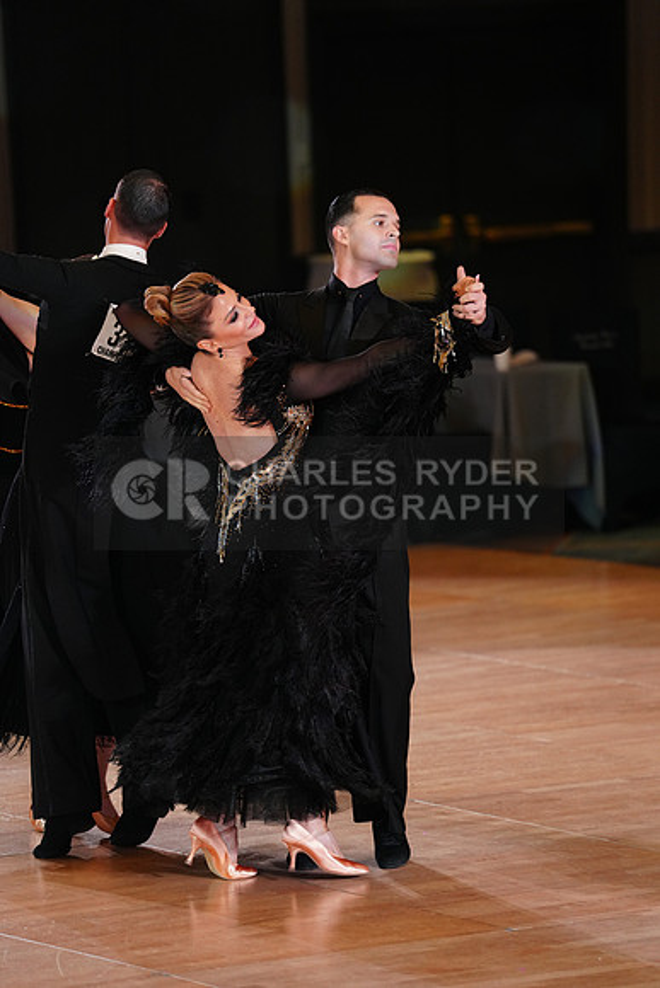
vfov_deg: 10.3
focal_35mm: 200
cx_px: 330
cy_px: 494
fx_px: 5496
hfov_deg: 6.9
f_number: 2.8
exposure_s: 1/640
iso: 2500
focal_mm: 200
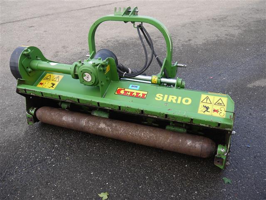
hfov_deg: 56.8
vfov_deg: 44.2
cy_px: 100
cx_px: 133
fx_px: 246
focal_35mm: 32
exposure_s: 1/160
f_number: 5
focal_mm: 16
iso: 100
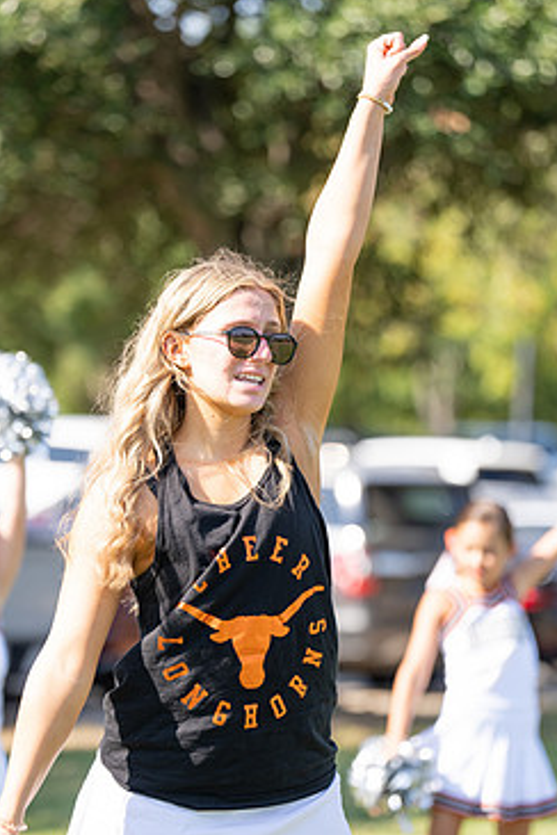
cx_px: 247
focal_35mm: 167
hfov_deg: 8.2
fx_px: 3875
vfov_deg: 12.3
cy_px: 479
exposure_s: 1/1000
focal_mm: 136
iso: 160
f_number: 2.8
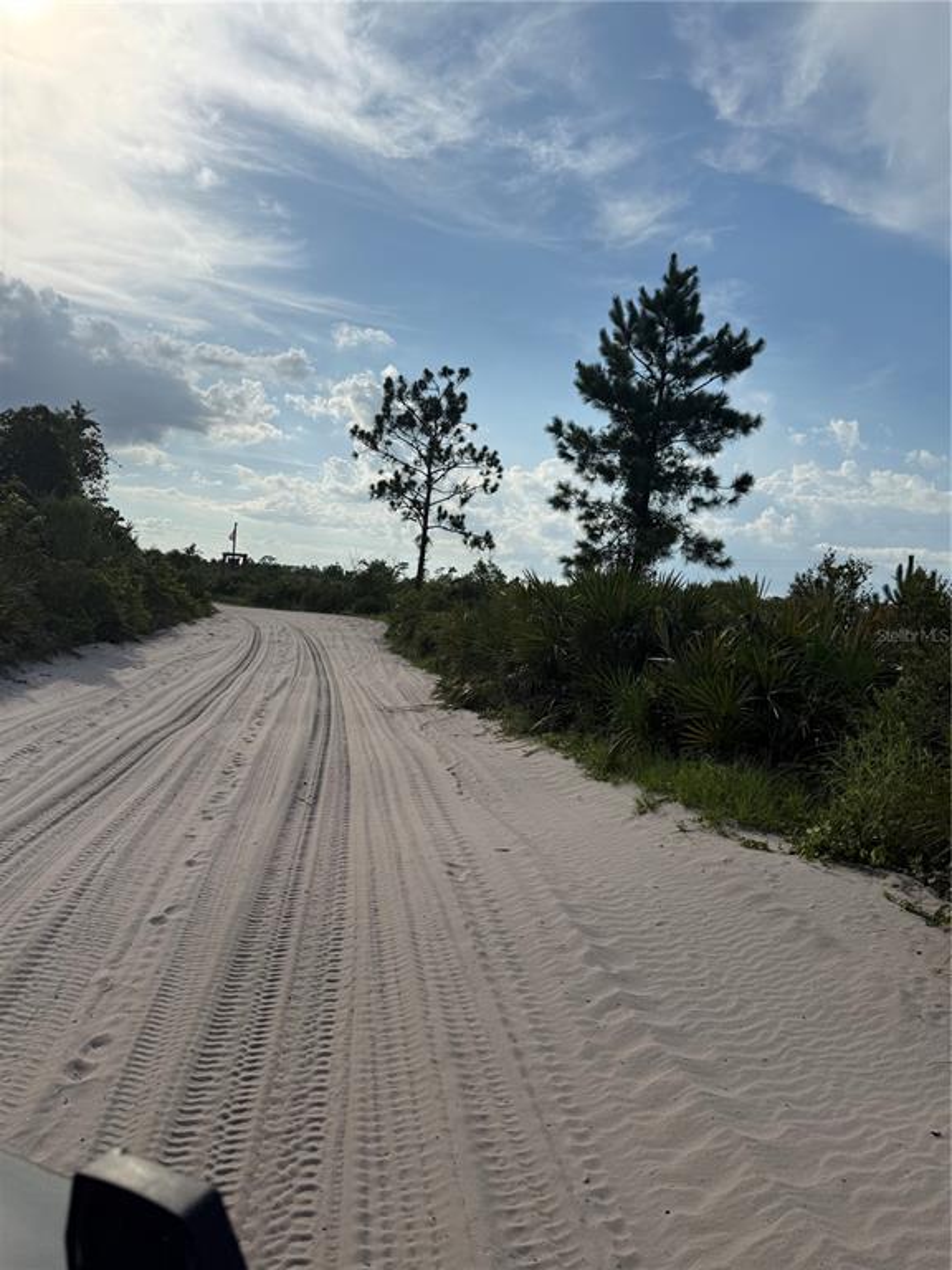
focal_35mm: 24
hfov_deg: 56.8
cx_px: 476
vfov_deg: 71.6
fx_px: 880
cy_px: 635
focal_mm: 6.76
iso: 80
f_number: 1.78
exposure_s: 1/10309
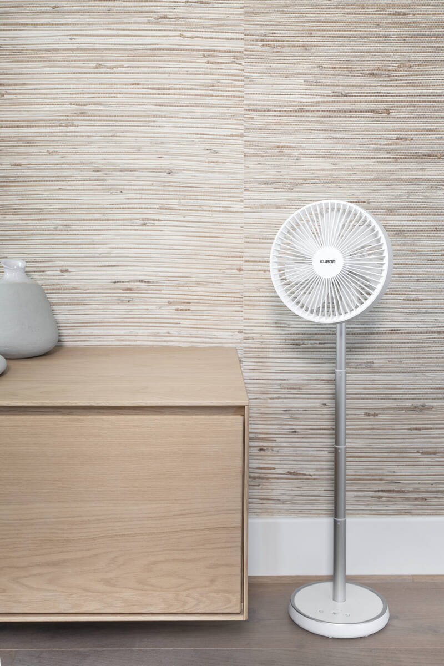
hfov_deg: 31.9
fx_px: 777
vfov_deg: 46.4
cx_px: 222
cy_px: 333
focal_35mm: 42
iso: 320
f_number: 5.6
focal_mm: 42
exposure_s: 1/8
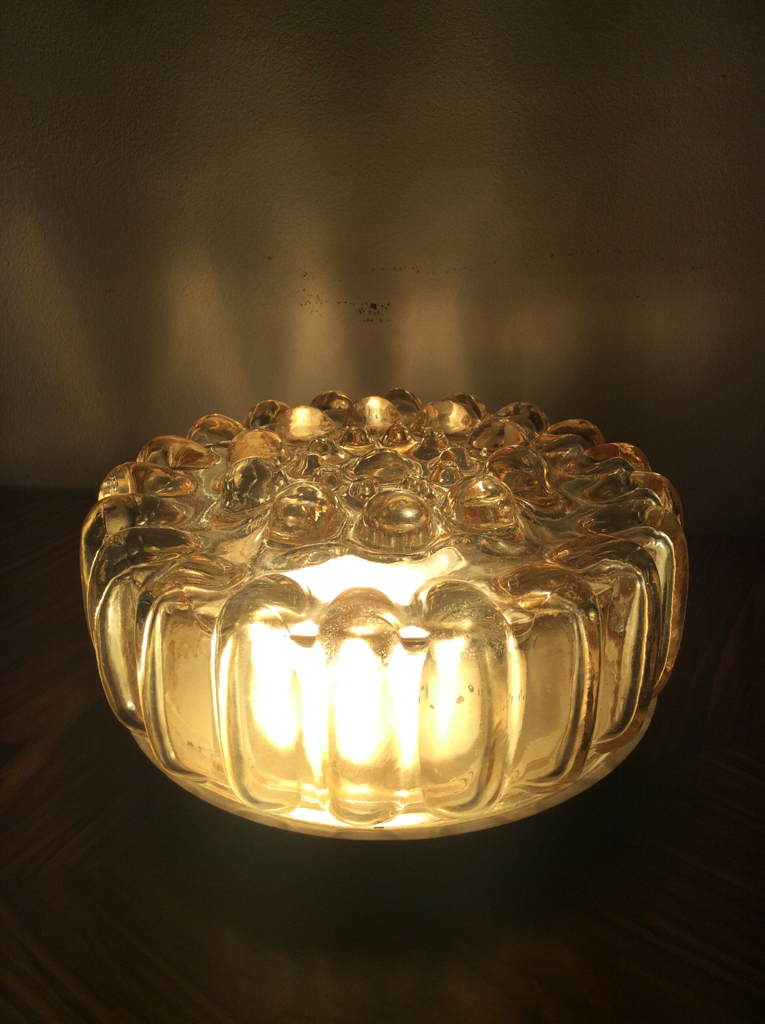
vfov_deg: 56.9
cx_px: 382
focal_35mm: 32
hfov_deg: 44.1
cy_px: 512
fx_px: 945
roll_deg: +0.6
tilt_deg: -25.0
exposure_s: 1/362
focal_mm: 3.3
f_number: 2.4
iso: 32
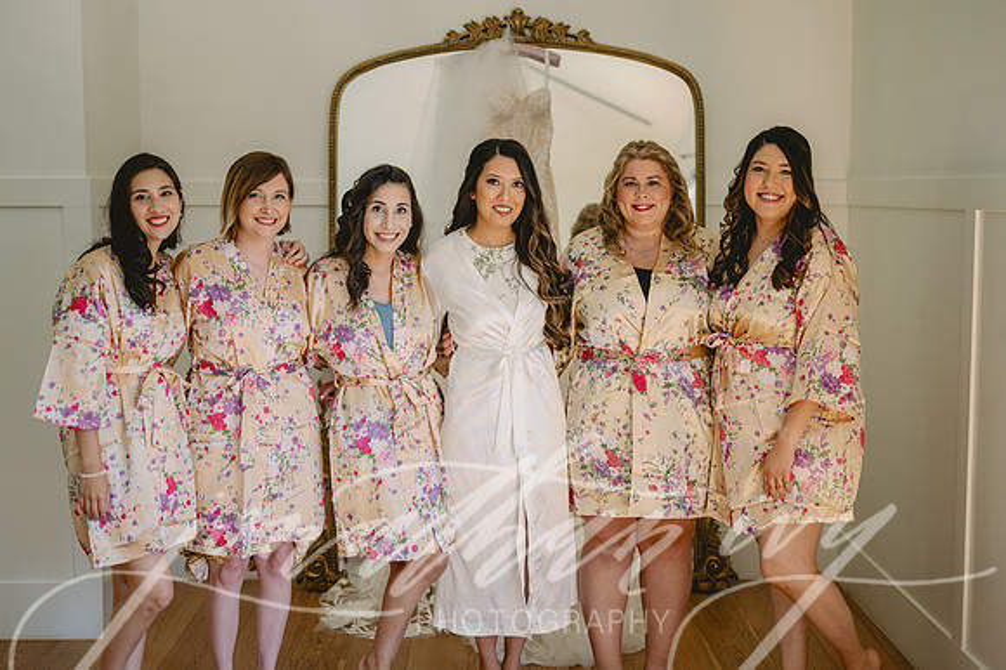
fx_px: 1396
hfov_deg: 39.6
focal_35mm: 50
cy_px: 335
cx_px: 503
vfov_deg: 27.0
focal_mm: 50
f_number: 2
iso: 320
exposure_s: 1/320
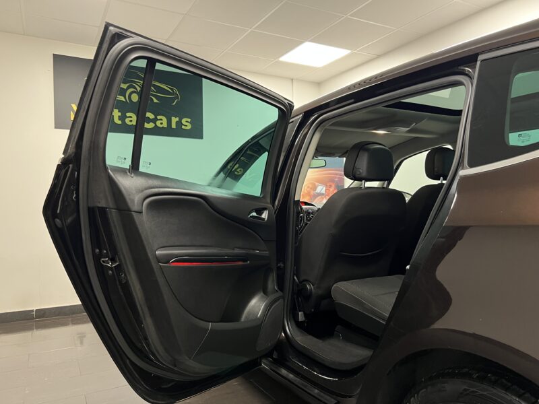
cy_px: 202
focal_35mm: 26
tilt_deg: -1.7
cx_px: 270
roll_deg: +0.8
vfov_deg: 53.1
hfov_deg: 67.3
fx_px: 405
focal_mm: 5.7
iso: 400
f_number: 1.5
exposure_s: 1/33
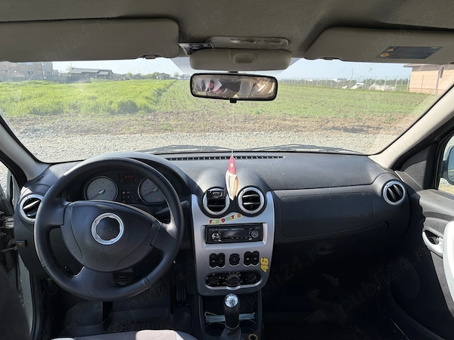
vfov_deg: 53.1
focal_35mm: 26
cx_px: 227
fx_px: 341
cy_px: 170
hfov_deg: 67.3
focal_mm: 5.96
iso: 50
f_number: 1.6
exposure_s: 1/1263
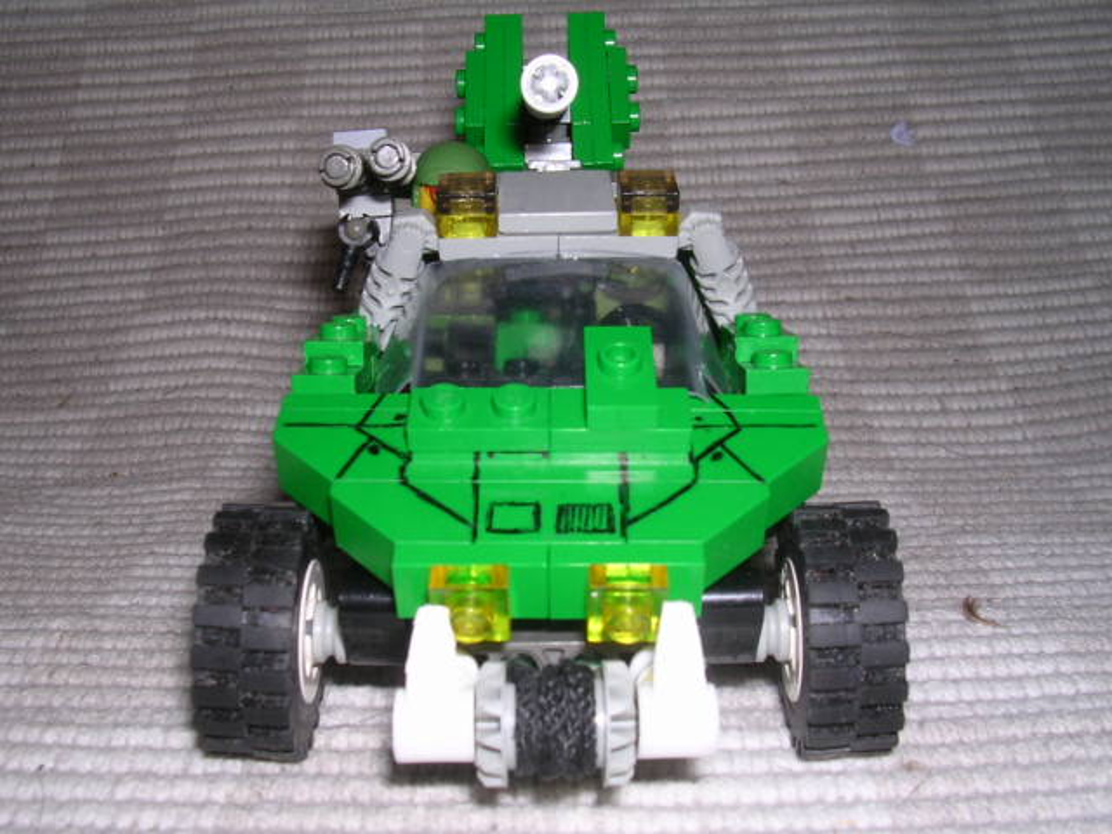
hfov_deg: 49.0
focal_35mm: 38
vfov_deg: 37.7
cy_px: 417
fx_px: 1221
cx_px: 556
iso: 100
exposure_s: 1/60.1
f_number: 5.6
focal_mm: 5.8
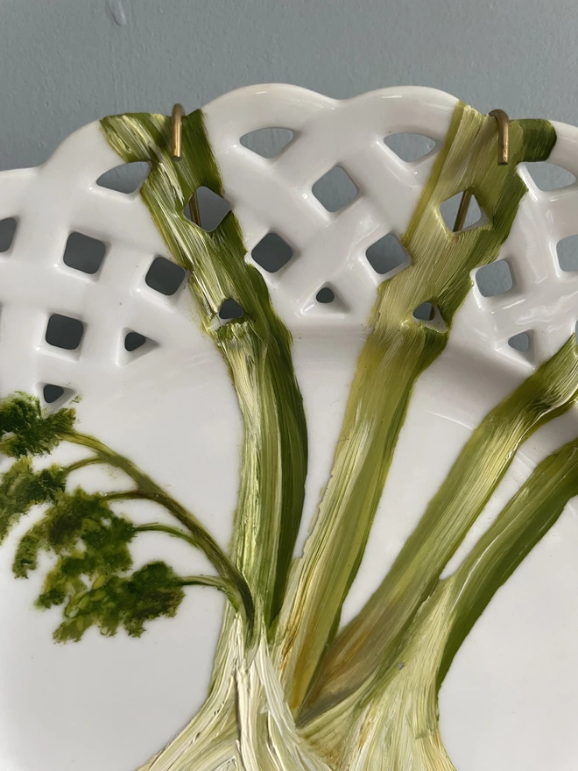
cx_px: 289
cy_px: 386
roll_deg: +0.1
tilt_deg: -5.2
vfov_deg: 67.3
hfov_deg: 53.1
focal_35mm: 26
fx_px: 579
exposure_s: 1/60
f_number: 1.6
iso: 200
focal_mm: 4.2
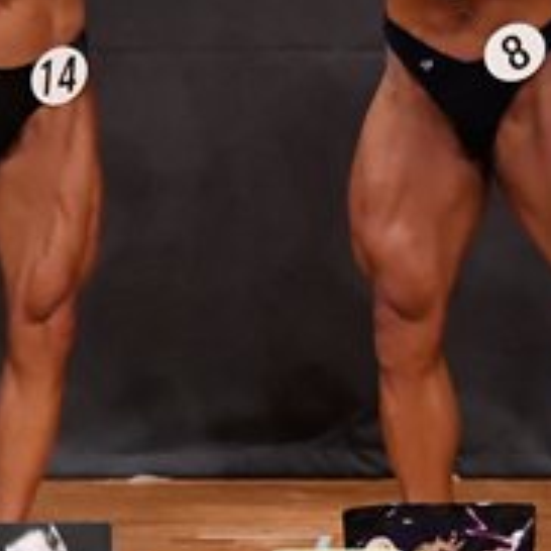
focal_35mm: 787
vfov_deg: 2.2
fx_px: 14173
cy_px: 121
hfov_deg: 2.2
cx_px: 362
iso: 6400
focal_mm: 145
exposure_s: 1/400
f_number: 5.6
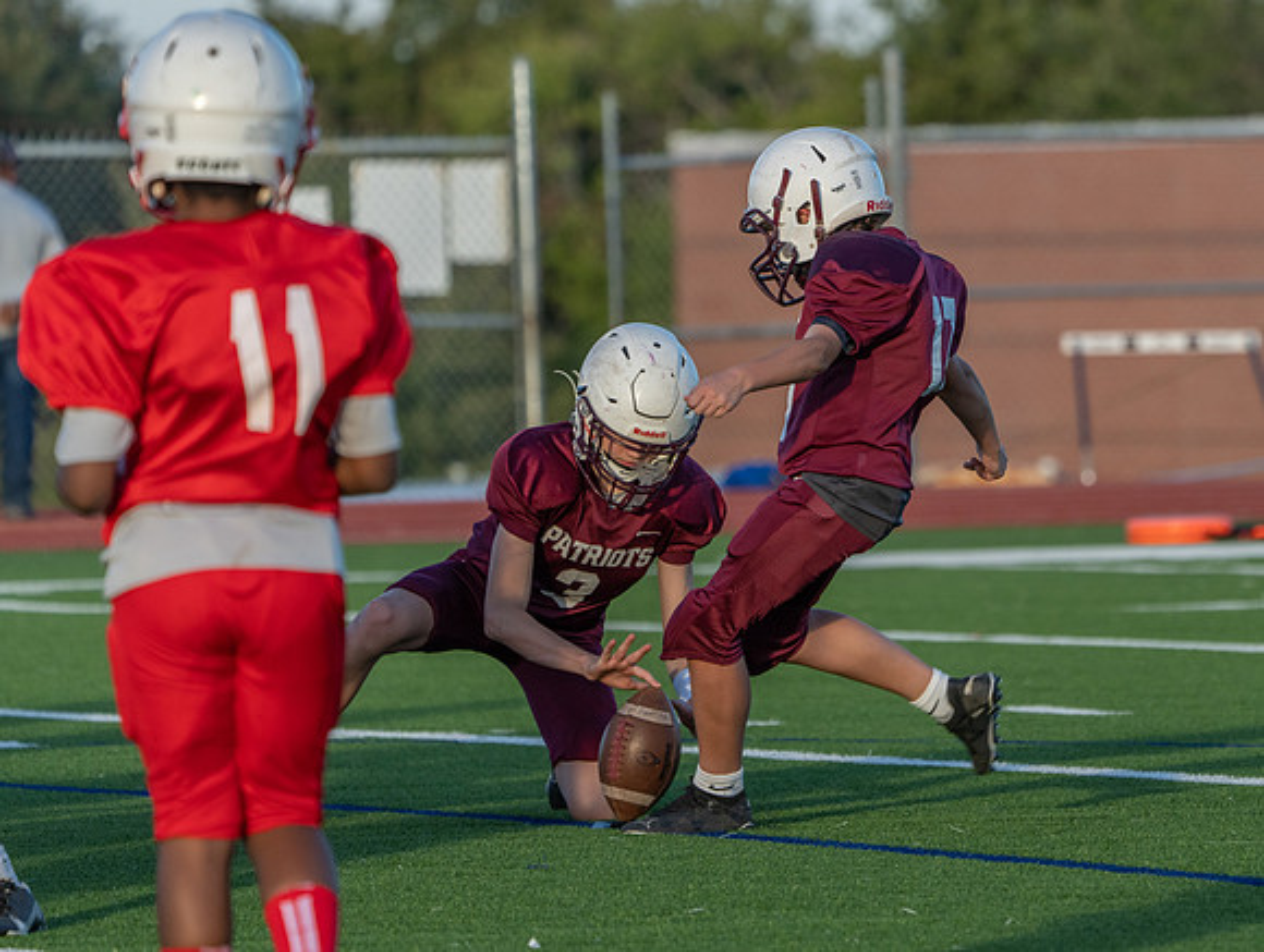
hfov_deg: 4.7
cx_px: 905
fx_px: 15453
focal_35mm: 422
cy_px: 438
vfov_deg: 3.5
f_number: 5.6
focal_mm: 300
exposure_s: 1/1250
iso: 640
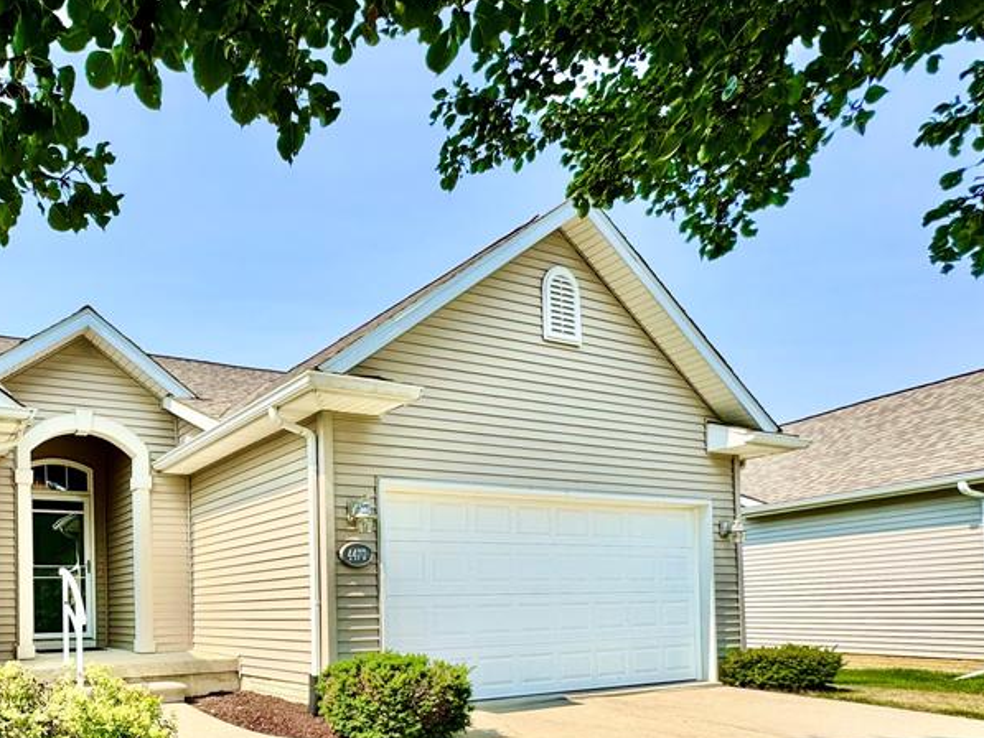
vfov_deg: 52.8
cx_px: 166
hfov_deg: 63.9
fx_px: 682
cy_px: 600
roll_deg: +1.4
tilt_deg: +0.5
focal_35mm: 24
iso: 40
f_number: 2.2
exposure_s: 1/1323
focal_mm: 2.22
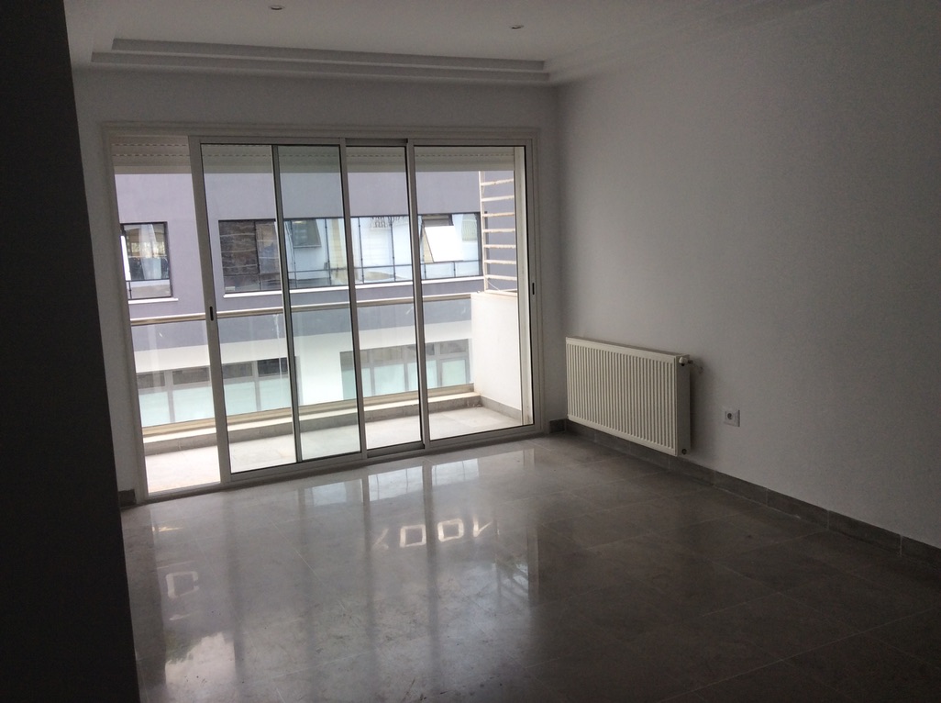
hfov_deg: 56.9
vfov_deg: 44.0
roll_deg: +3.1
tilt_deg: -9.9
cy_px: 352
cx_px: 470
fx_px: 868
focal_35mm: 32
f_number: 2.4
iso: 32
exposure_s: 1/101
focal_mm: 3.3
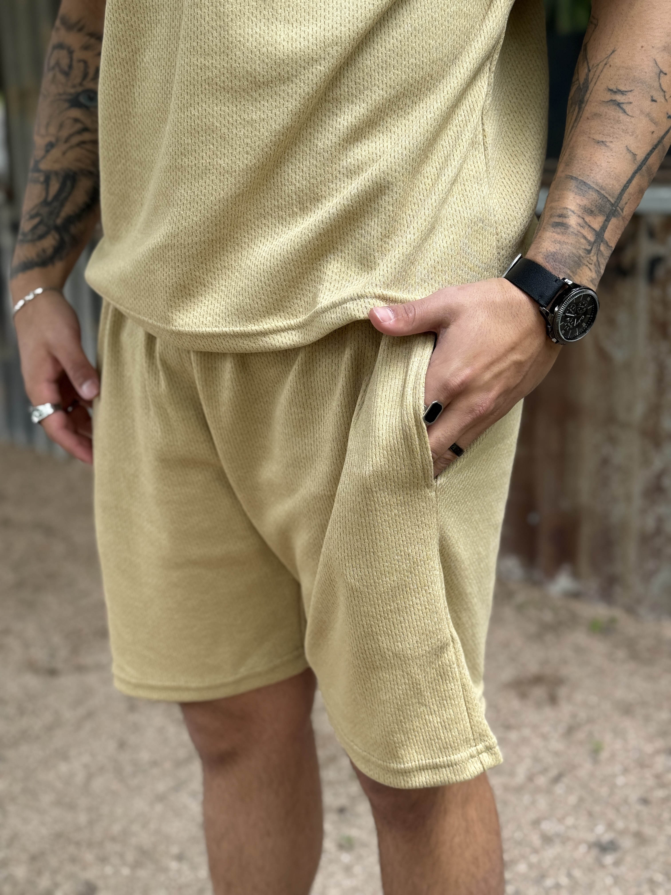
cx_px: 336
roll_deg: +1.7
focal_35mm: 48
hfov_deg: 30.3
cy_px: 448
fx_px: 1241
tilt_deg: -12.4
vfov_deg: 39.7
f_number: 1.78
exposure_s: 1/323
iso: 80
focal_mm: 6.76
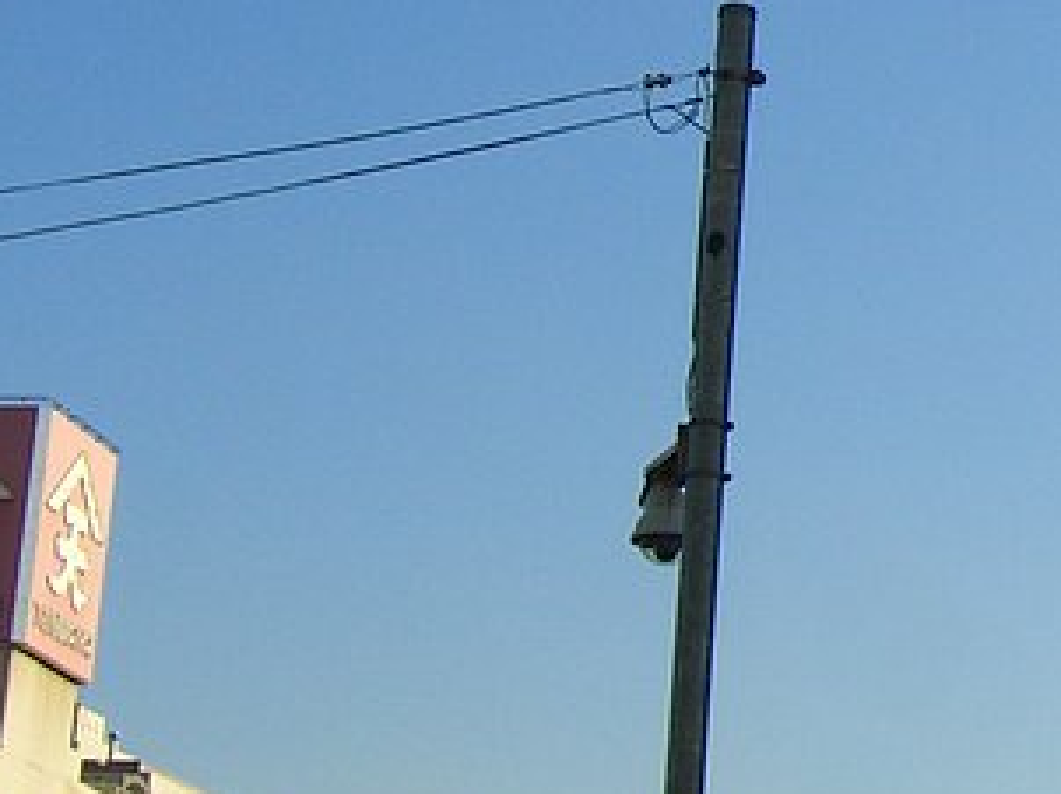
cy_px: 56
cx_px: 1476
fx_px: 3951
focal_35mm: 129
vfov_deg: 11.4
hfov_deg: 14.5
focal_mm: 7.9
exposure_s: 1/160
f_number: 8
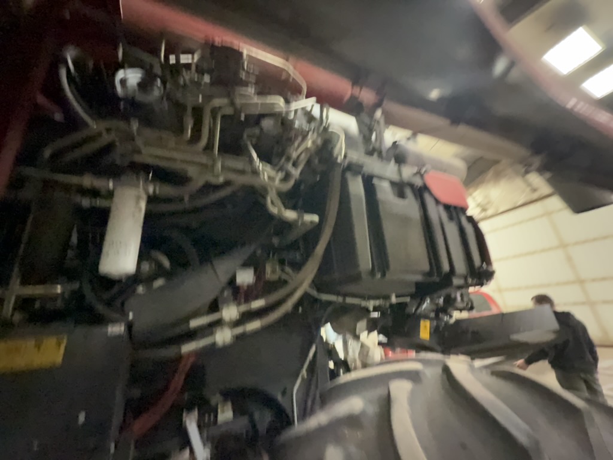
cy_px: 230
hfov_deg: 102.1
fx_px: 248
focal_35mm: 14
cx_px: 306
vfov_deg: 85.7
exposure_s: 1/61
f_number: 2.2
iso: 2500
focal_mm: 2.22
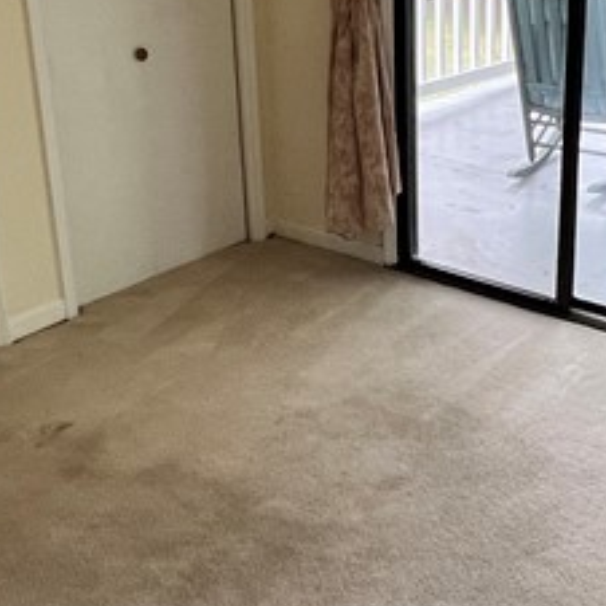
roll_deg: +2.3
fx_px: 1030
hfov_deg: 32.7
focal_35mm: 52
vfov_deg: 32.6
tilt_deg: -19.4
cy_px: 217
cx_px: 351
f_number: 1.8
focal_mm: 1.57
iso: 100
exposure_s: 1/99
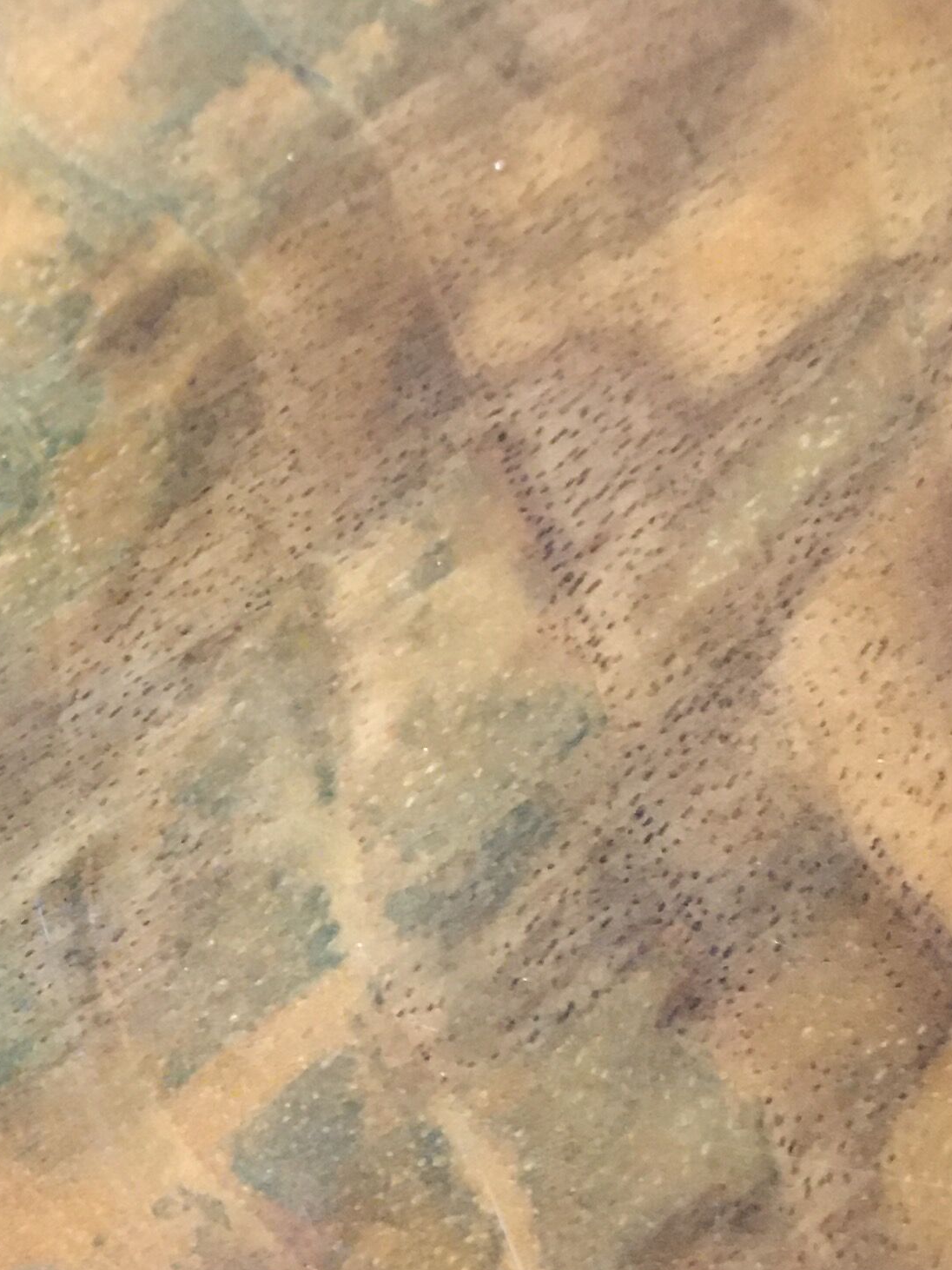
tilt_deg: -52.4
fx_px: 2934
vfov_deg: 24.4
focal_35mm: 80
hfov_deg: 17.5
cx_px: -226
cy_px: 597
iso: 400
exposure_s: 1/17
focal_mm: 4.15
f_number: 2.2
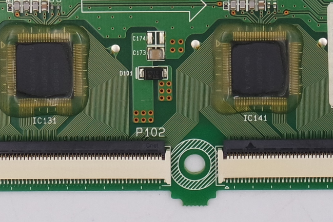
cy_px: -205
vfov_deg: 6.1
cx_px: 202
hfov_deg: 9.4
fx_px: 2035
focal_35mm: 220
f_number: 5
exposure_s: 1/125
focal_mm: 18
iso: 160
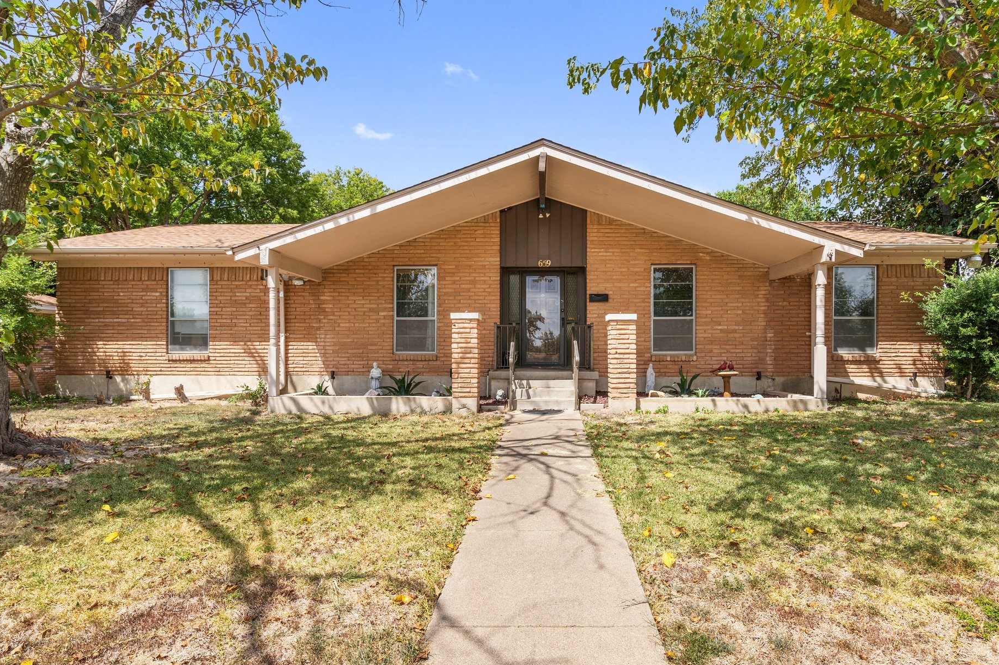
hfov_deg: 89.9
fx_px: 499
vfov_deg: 67.3
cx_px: 533
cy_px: 357
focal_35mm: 18
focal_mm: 16
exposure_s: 1/30
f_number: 8
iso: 100
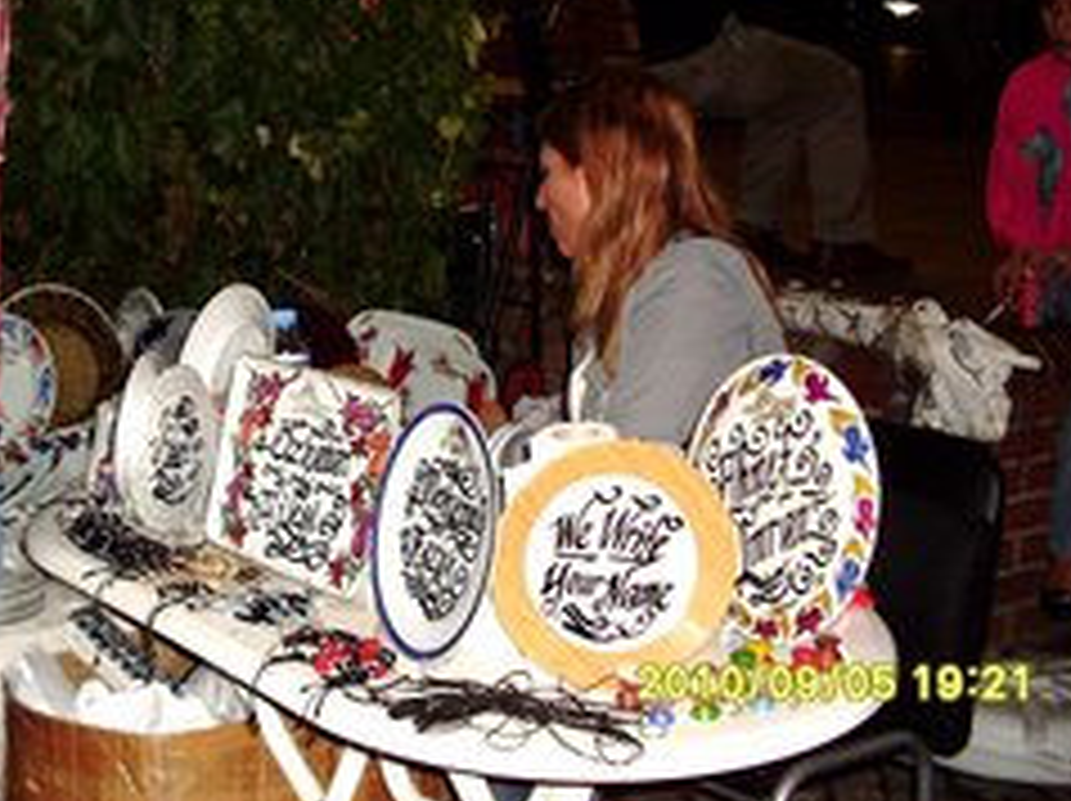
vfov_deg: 22.5
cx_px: 243
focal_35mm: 64
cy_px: 140
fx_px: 1978
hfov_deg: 29.7
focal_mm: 6.3
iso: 100
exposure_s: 1/45
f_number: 2.8
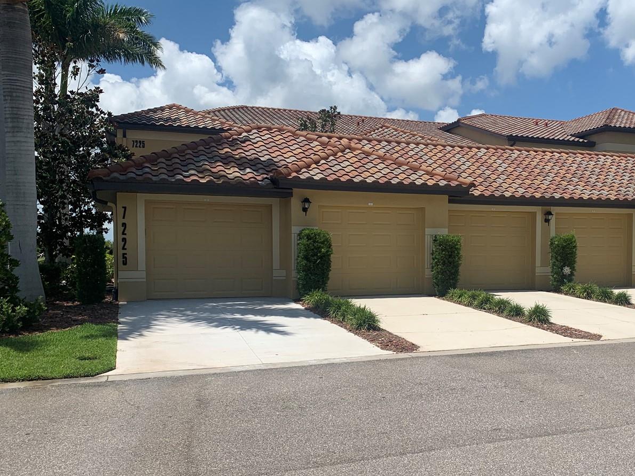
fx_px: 642
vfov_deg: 40.5
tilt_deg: -2.1
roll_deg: +0.9
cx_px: 410
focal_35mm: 35
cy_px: 286
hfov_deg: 51.9
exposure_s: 1/3788
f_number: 1.8
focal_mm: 4.25
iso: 25
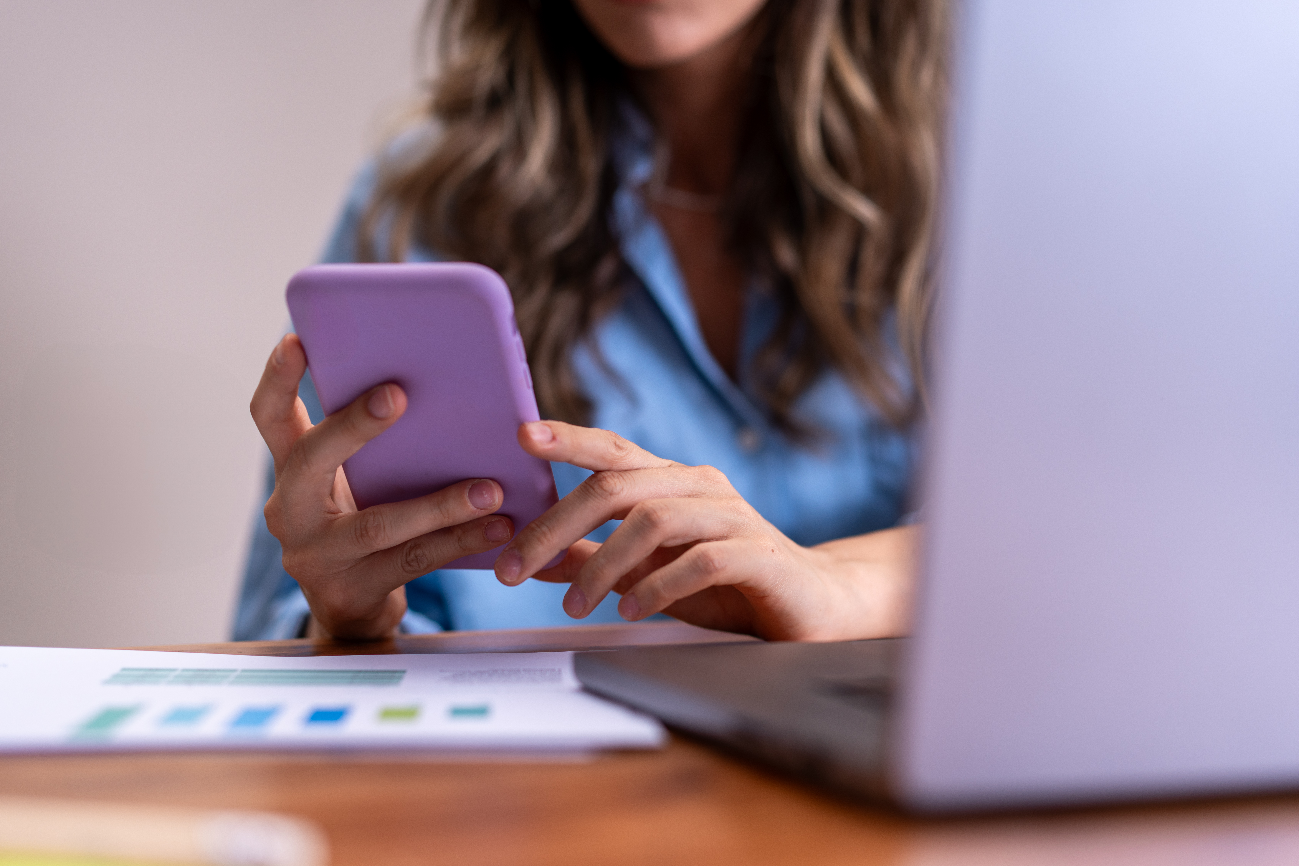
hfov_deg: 36.2
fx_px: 1984
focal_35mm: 55
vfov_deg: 24.6
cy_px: 433
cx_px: 650
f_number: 2.2
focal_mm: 55
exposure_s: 1/125
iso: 100
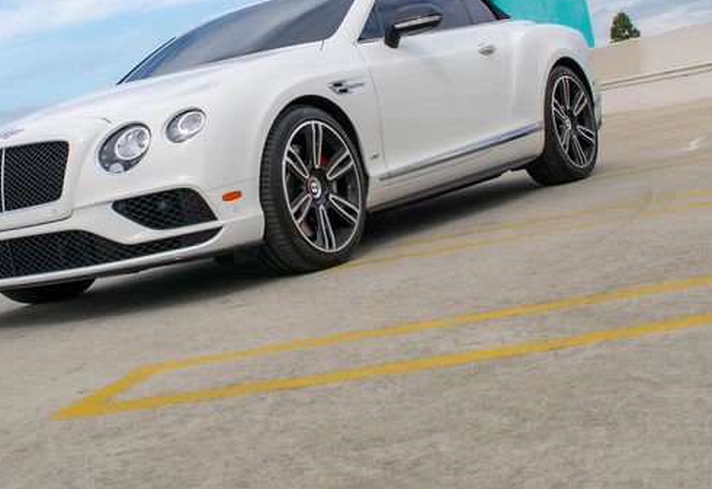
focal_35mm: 64
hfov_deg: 31.1
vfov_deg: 21.4
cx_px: 291
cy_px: 94
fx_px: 1277
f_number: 7.1
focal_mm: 20
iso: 400
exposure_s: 1/2000
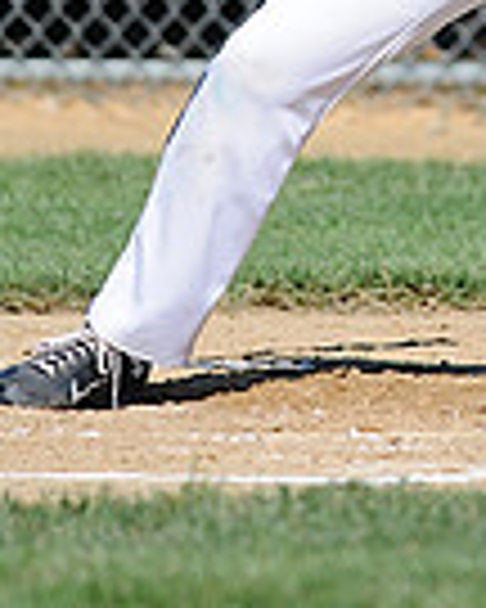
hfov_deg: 1.1
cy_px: -360
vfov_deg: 1.4
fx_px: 25261
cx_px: 529
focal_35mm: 1405
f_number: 4
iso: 200
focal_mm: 300
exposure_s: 1/2000
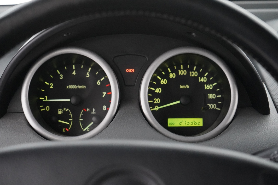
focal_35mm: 70
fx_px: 541
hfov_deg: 28.8
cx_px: 139
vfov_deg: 19.5
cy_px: 92
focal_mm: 70
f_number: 5.6
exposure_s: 1/40
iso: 12800
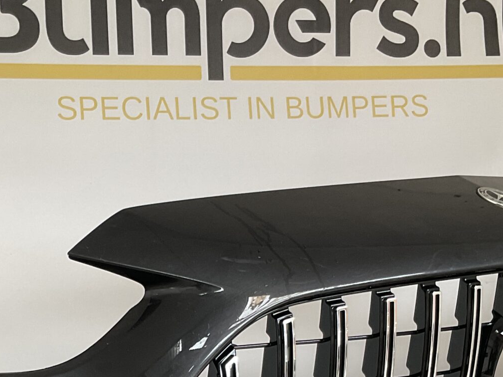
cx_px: 142
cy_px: 393
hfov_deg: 26.1
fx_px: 1075
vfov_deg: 19.2
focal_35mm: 74
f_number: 1.8
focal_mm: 3
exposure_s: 1/120
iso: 64
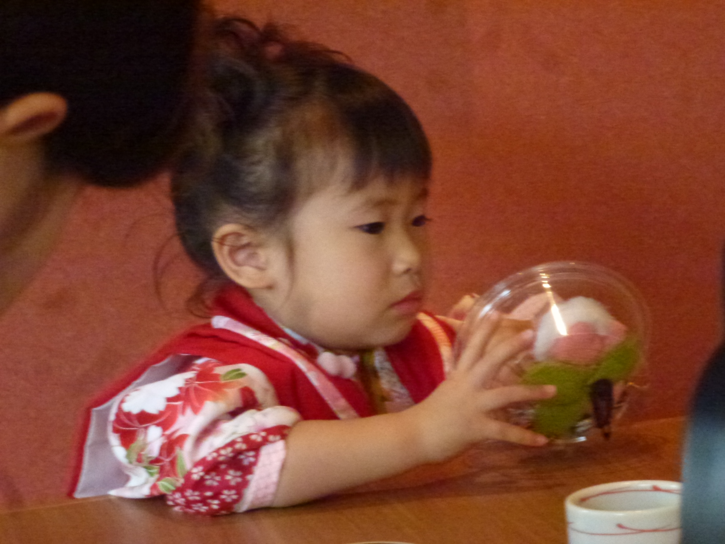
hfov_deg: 16.3
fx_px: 2534
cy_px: 272
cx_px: 362
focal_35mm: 121
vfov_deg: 12.2
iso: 1600
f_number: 5.1
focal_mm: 21.7
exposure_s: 1/40
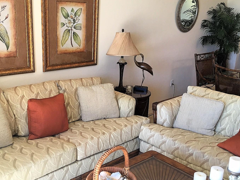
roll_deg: -1.8
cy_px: 103
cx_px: 113
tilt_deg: -16.7
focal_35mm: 43
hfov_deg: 43.8
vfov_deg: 33.5
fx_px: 298
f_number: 2.2
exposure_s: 1/15
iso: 25
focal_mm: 4.15
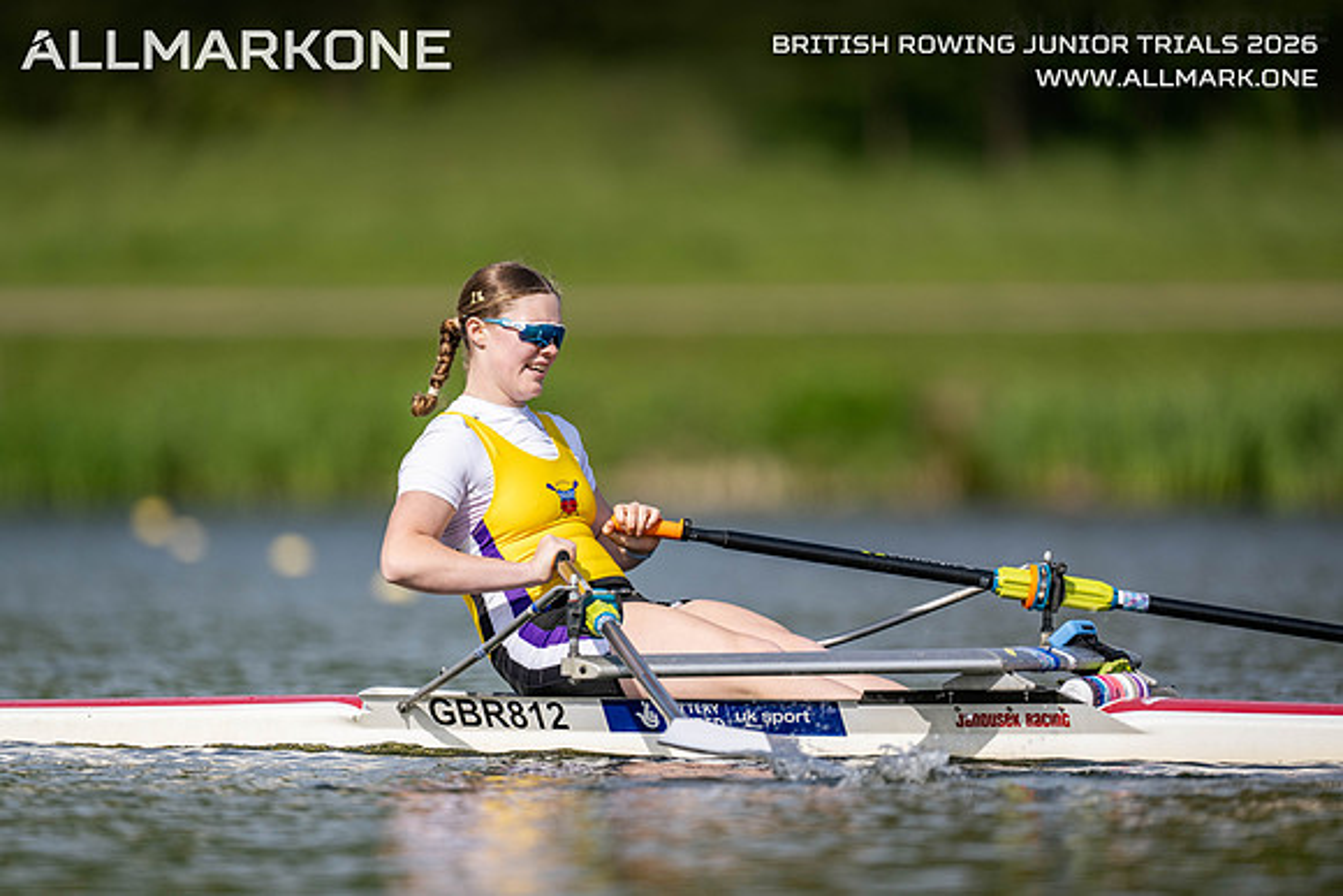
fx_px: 22388
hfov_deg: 3.4
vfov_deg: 2.3
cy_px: 448
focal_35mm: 600
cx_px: 672
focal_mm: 600
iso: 220
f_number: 4
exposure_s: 1/2500
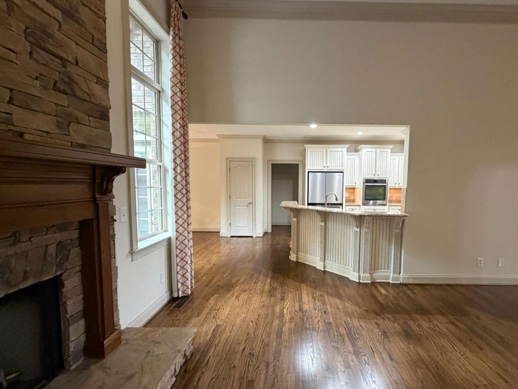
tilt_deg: -4.8
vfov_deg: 78.1
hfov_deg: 93.9
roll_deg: -0.7
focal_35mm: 16
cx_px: 295
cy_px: 200
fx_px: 239
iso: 500
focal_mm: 2.22
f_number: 2.2
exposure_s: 1/60
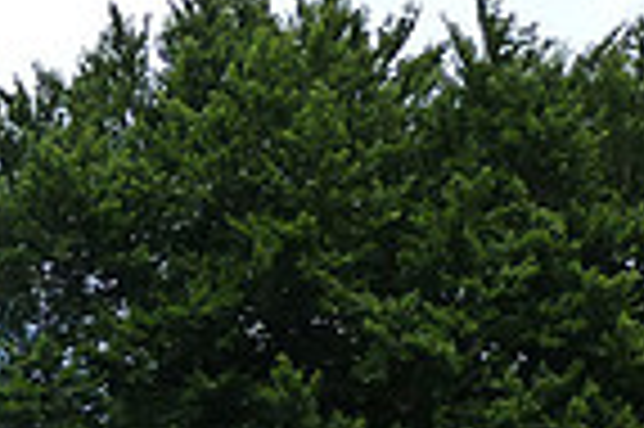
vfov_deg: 8.9
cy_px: 728
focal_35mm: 148
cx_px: -563
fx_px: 2645
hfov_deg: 12.5
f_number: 4
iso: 125
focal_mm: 5.7
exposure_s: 1/250
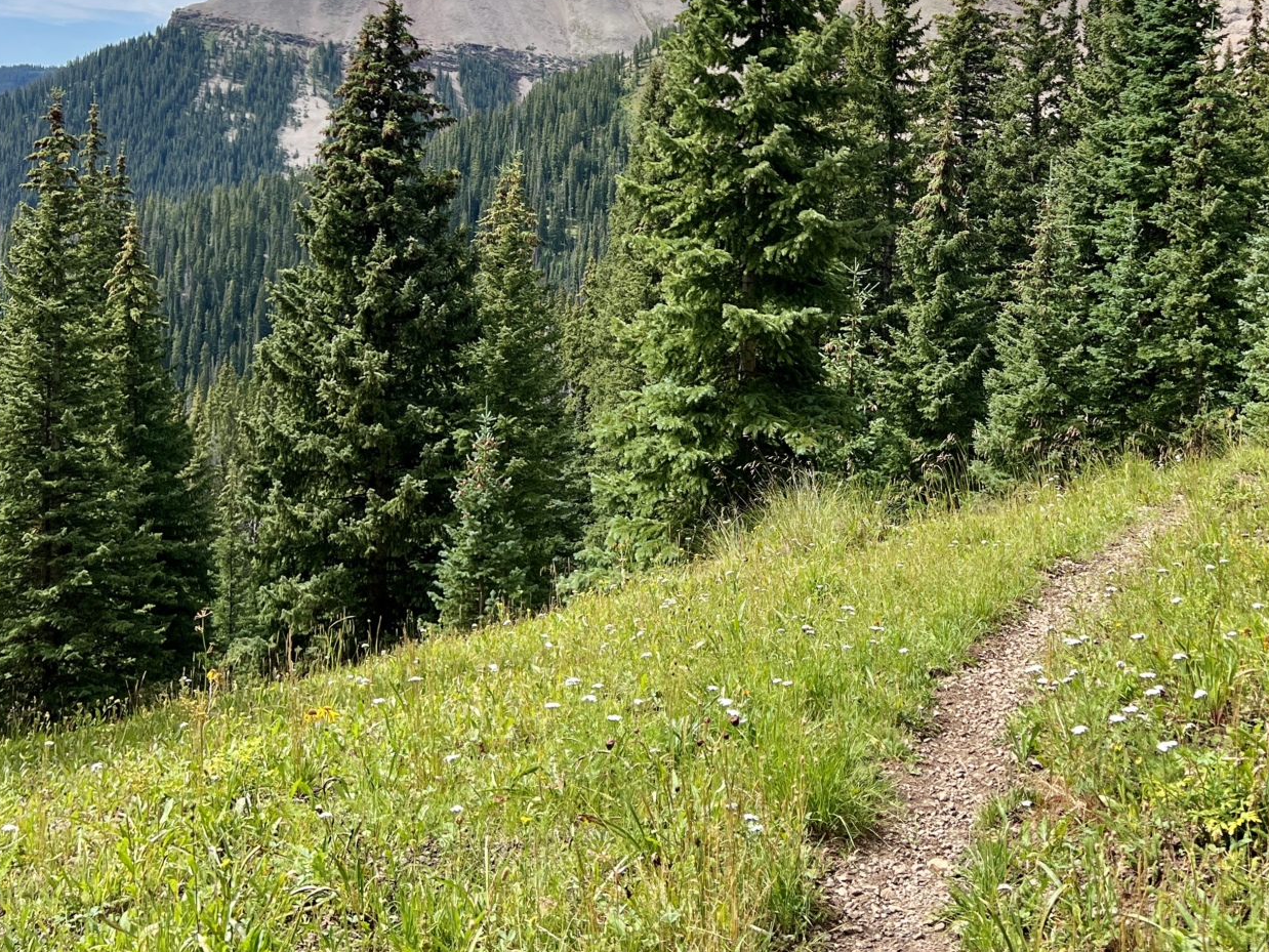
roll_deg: -2.8
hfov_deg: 43.1
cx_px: 870
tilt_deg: -3.5
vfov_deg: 32.6
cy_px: 182
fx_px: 1577
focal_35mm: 43
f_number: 1.5
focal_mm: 5.7
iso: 50
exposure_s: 1/4831
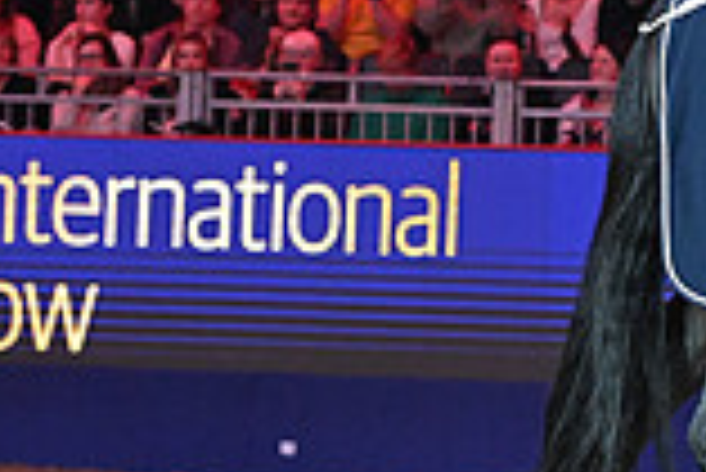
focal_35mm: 428
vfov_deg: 3.2
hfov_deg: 4.8
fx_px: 8401
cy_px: 29
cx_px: 1259
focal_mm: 116
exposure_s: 1/800
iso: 6400
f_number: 5
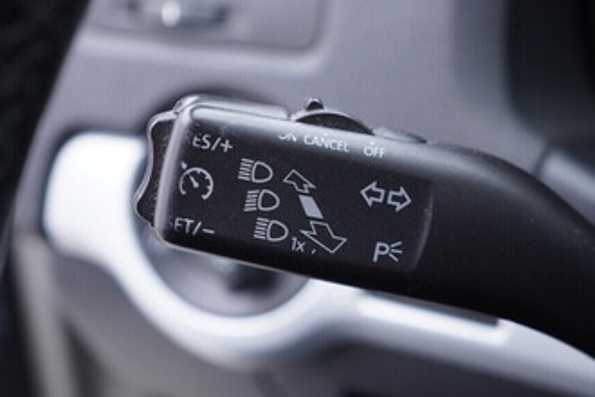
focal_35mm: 60
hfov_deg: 33.3
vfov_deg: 22.5
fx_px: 992
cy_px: 138
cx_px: 361
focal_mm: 24
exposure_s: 1/40
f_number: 2.8
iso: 250
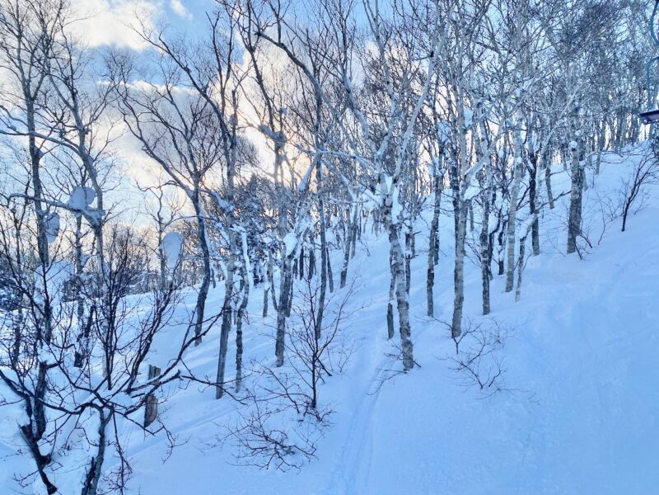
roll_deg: -2.6
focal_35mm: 26
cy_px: 248
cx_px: 330
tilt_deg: +4.0
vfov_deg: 53.1
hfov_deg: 67.3
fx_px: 495
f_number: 1.8
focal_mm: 4.25
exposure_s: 1/1678
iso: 32
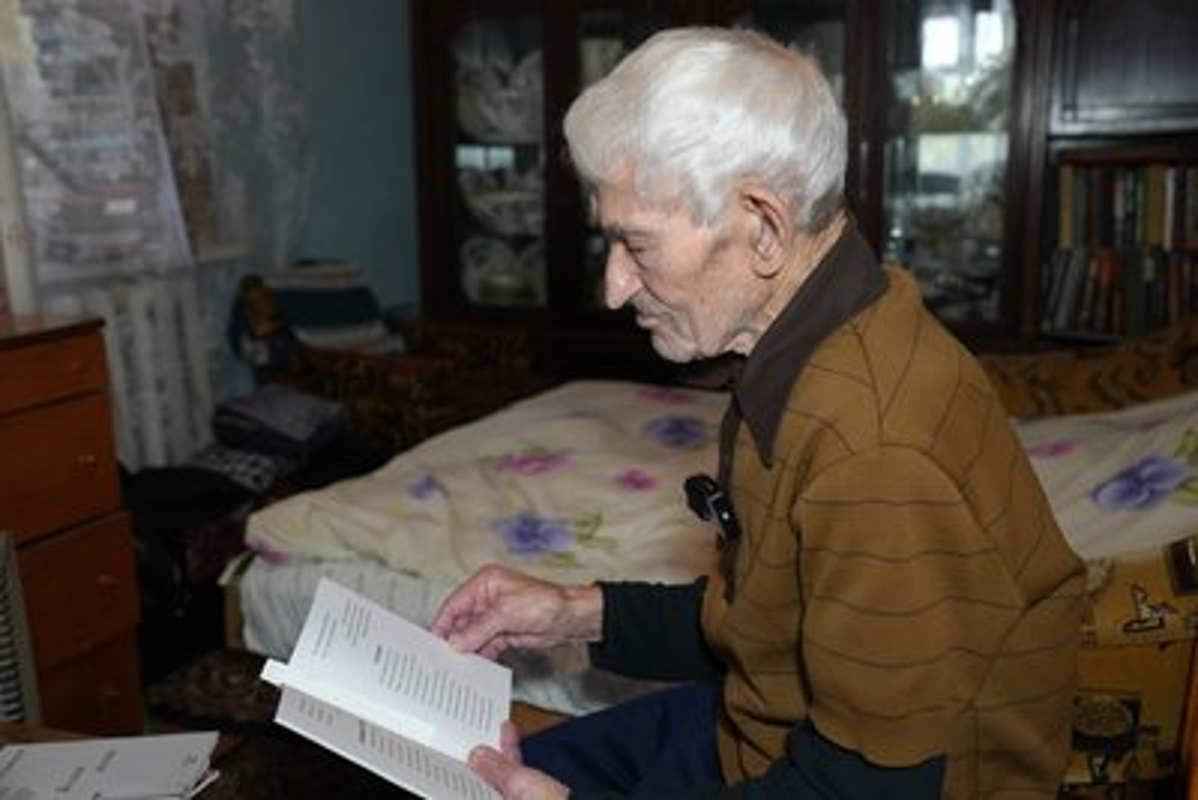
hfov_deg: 53.1
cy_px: 400
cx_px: 599
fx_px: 1198
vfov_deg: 36.9
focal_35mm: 36
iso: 3200
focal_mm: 36
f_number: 4
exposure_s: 1/160
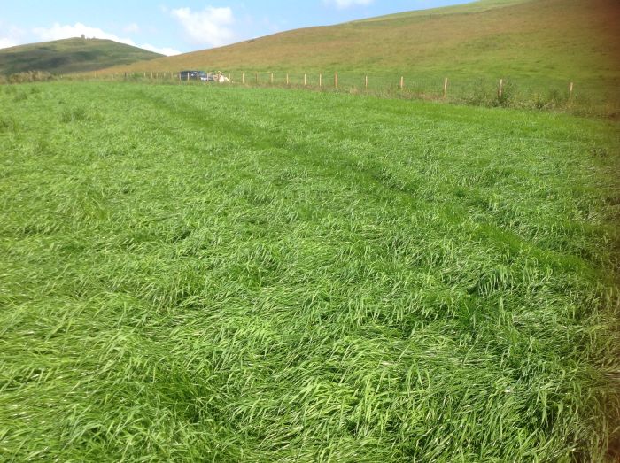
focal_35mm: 35
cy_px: 232
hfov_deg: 52.7
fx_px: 626
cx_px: 310
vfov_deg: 40.6
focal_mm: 4.28
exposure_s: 1/1374
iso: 50
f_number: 2.4
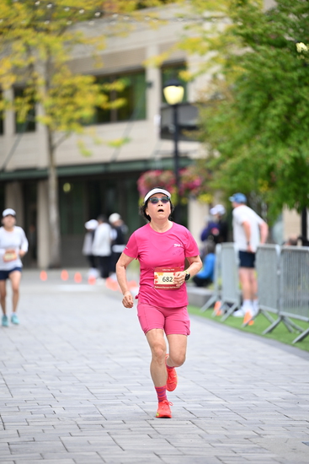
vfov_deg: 11.1
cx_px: 154
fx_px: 2380
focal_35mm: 185
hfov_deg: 7.4
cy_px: 232
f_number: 2.8
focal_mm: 185
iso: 640
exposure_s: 1/1600
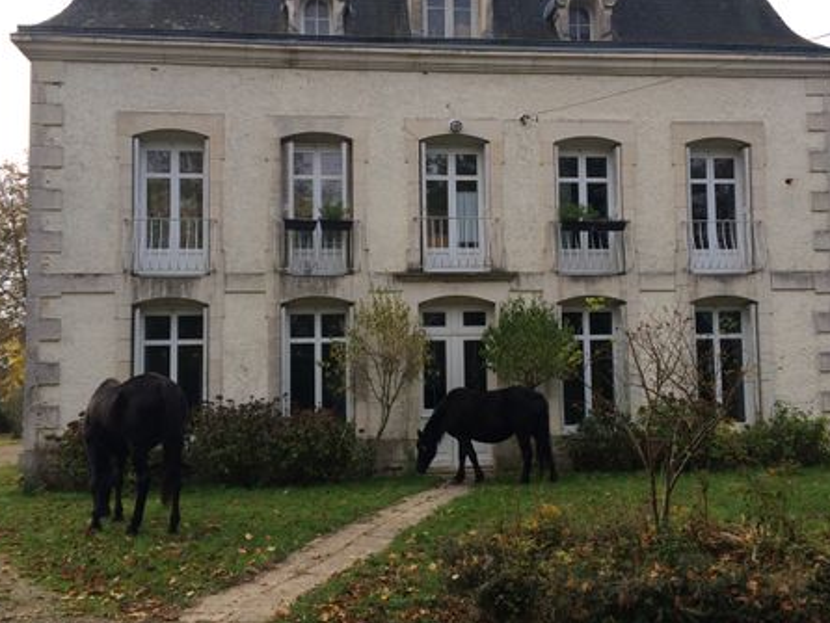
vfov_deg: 36.8
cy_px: 299
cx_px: 441
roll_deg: +0.6
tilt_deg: +5.9
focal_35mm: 39
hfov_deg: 47.8
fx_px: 936
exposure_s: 1/100
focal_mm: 4.15
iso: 50
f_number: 2.2
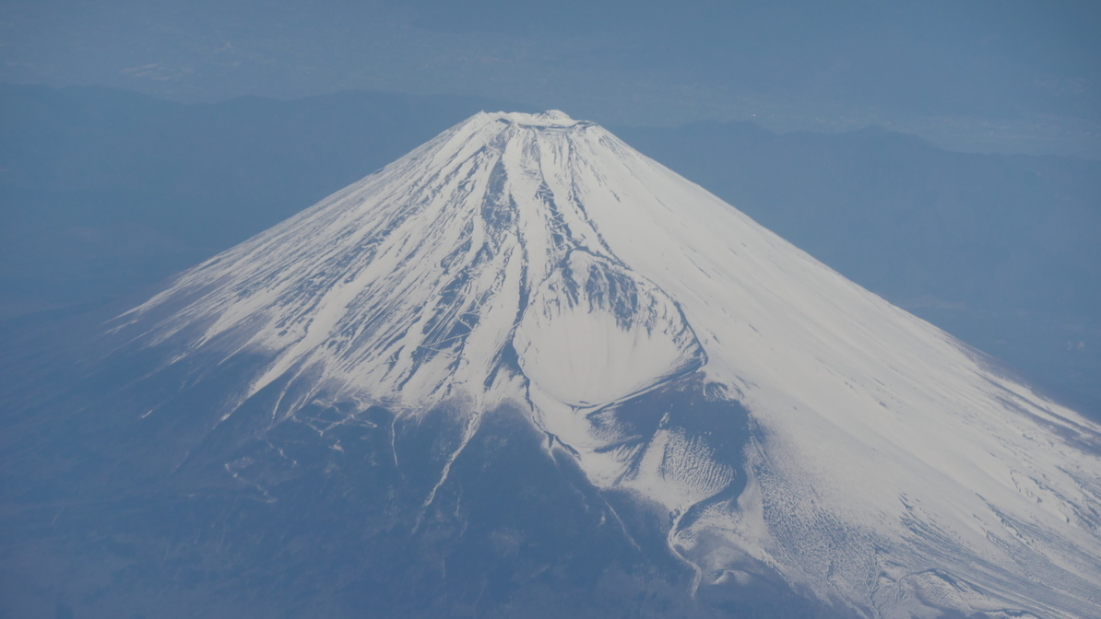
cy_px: 356
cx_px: 551
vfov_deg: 5.1
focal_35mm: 239
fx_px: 6978
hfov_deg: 9.0
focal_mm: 83.1
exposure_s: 1/1000
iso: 200
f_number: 8
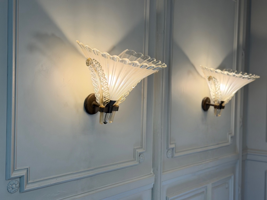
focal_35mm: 48
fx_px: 370
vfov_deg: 30.3
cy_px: 100
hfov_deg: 39.7
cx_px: 134
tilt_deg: -2.5
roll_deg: -0.9
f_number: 1.78
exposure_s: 1/100
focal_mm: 6.76
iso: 64
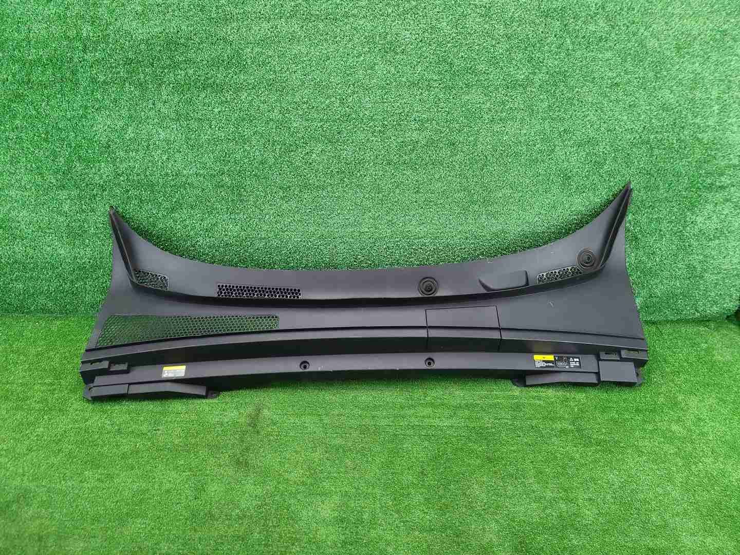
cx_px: 370
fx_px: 556
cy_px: 278
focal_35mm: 26
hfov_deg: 67.3
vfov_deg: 53.1
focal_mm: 5.4
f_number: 1.8
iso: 254
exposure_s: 1/50
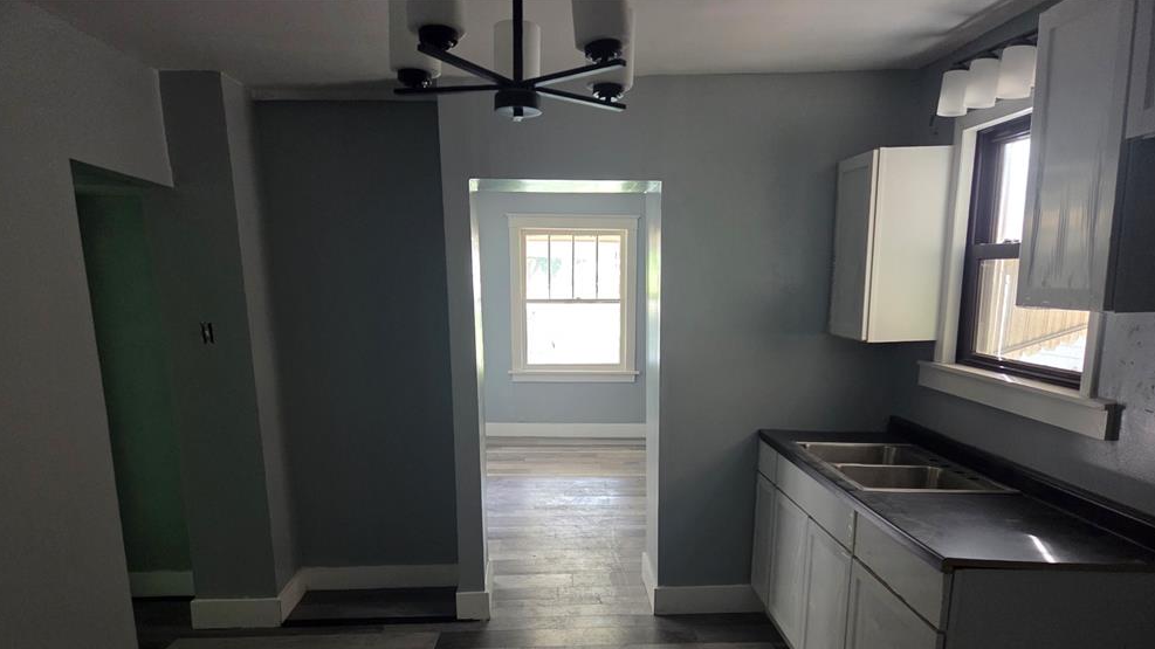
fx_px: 796
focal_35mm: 26
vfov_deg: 43.6
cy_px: 443
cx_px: 573
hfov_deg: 71.9
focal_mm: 5.4
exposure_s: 1/120
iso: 1250
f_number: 1.8
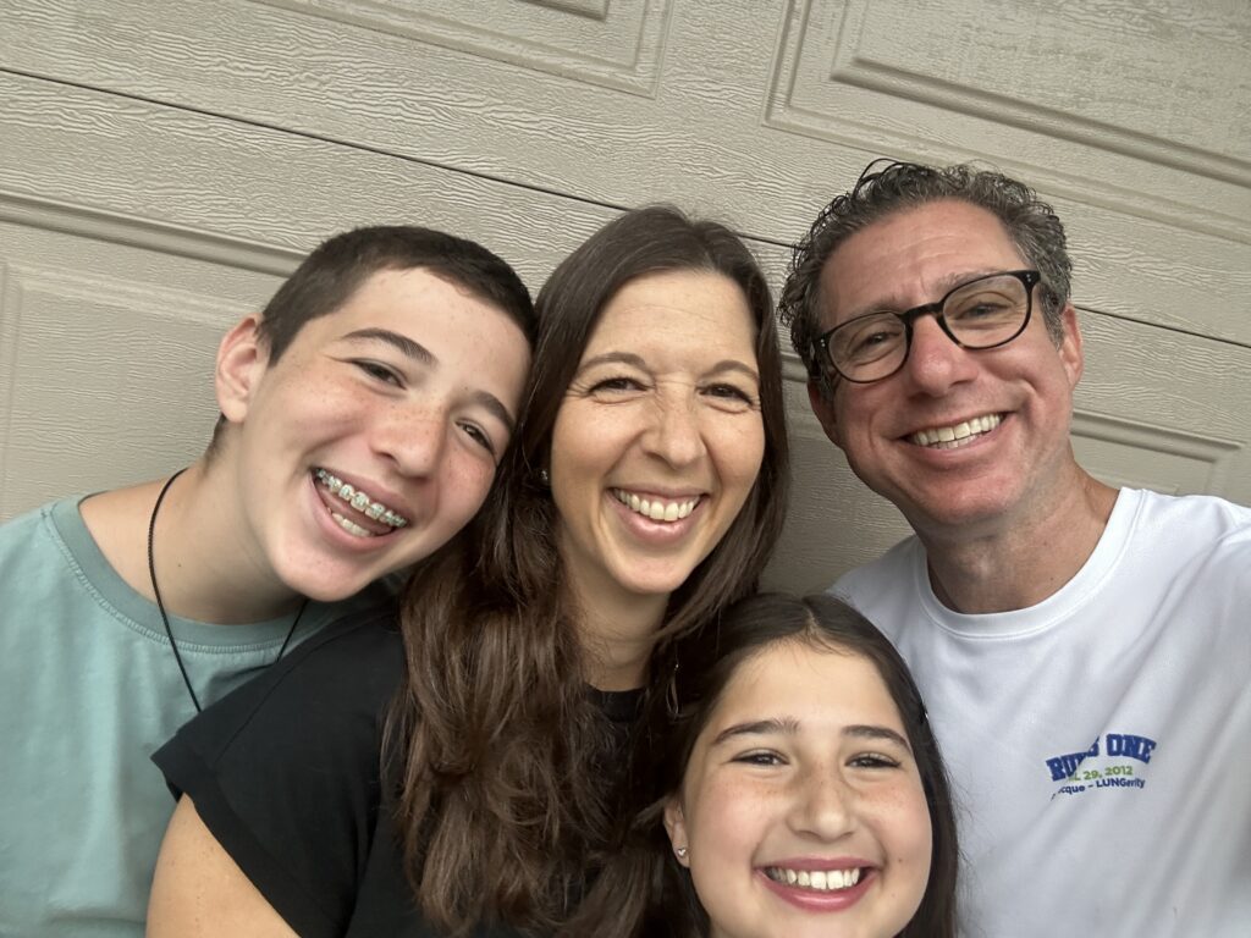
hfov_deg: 73.9
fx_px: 831
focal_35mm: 23
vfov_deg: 58.9
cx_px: 626
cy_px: 469
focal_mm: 2.69
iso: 100
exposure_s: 1/60
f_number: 1.9
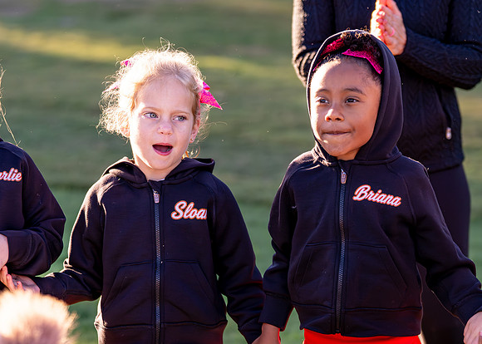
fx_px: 2123
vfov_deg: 9.3
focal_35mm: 155
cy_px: 174
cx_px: 223
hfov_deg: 13.0
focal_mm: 93
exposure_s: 1/2000
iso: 500
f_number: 2.8
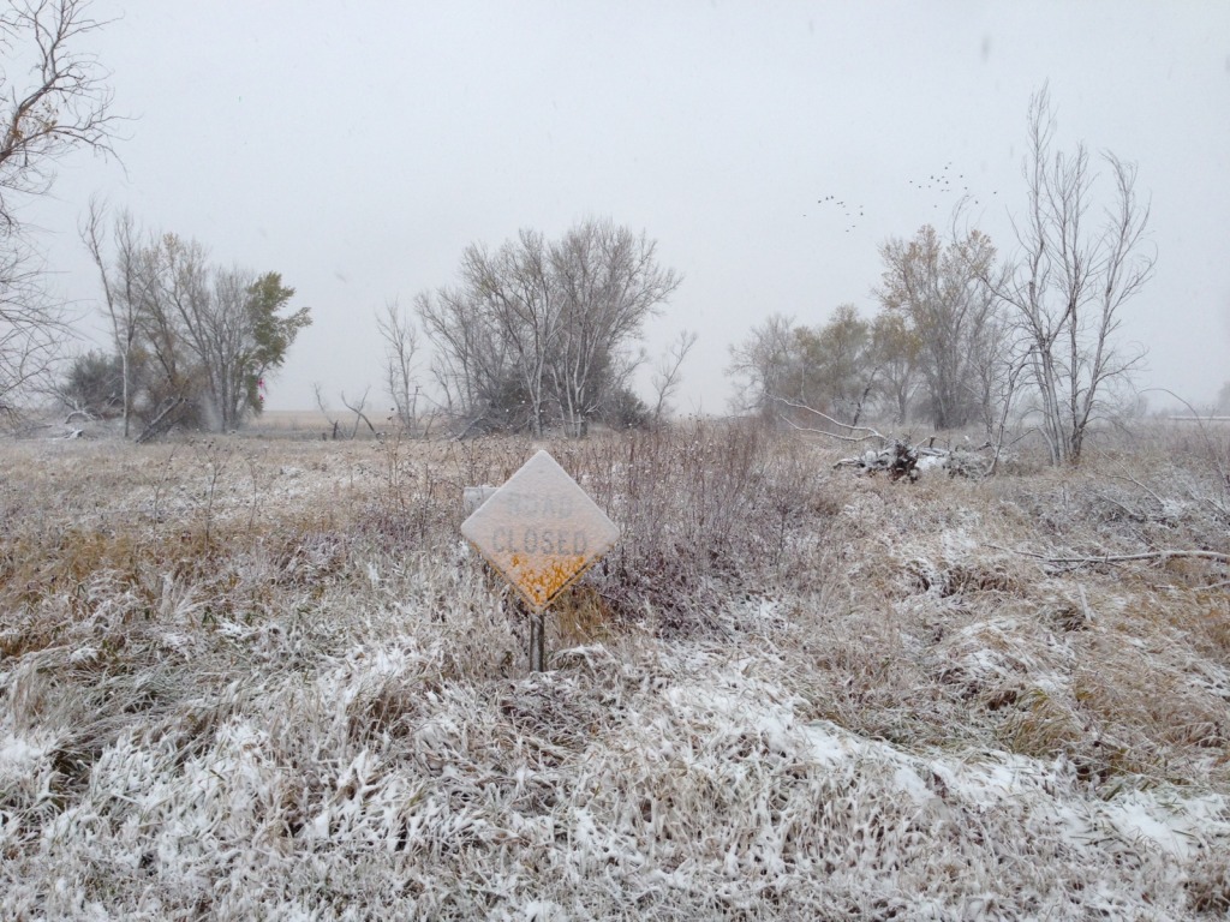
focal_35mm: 33
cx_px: 615
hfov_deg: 55.4
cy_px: 461
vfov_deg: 42.9
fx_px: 1173
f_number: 2.4
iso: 50
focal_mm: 4.12
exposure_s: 1/339
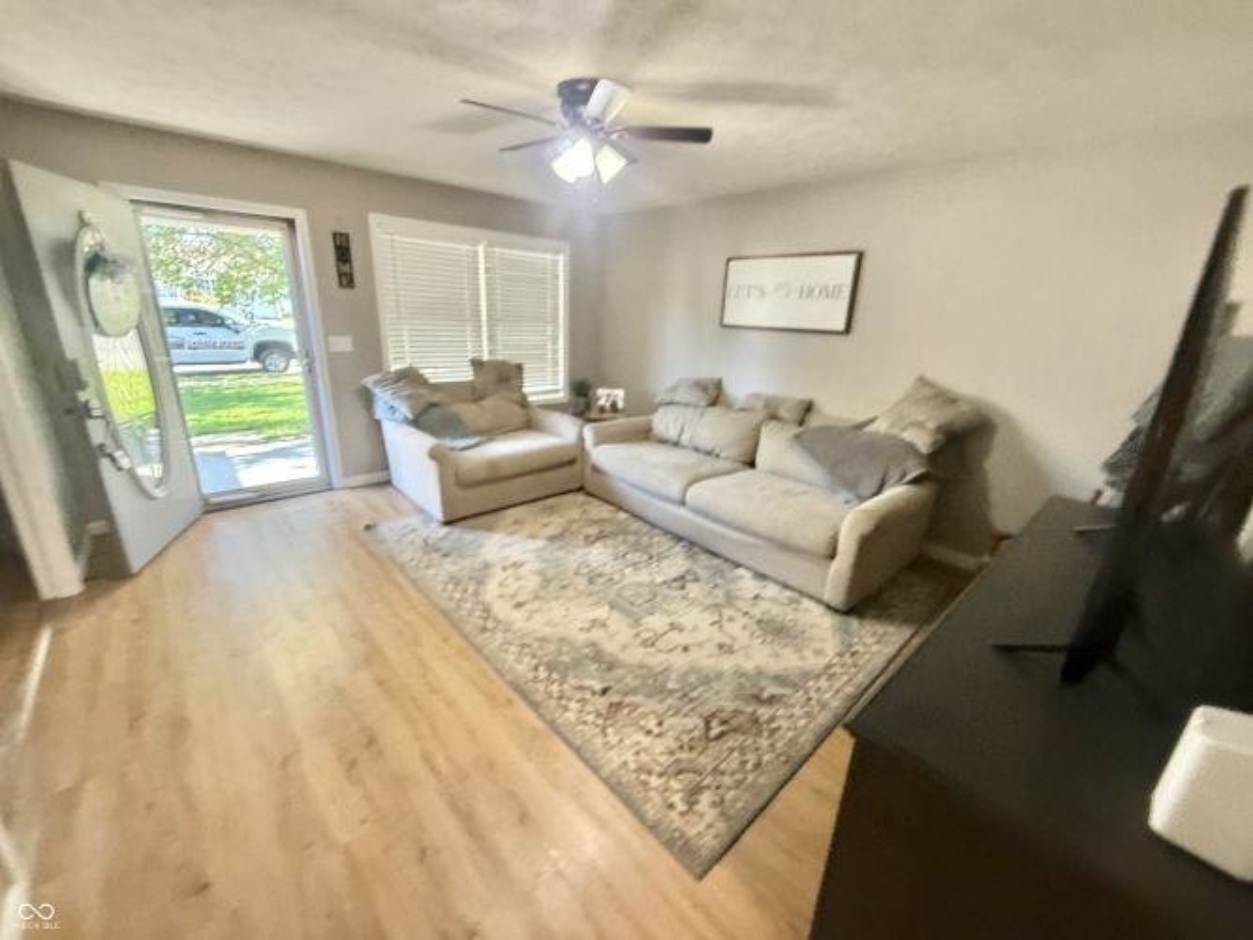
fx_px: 507
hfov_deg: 102.1
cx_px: 626
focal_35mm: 14
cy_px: 470
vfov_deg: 85.7
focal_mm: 2.22
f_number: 2.2
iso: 500
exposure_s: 1/60
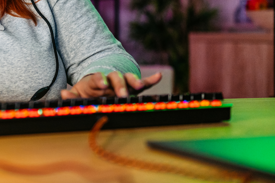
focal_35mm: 106
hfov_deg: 18.2
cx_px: -64
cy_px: 38
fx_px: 810
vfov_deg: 12.9
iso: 800
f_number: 1.4
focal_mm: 35
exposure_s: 1/250
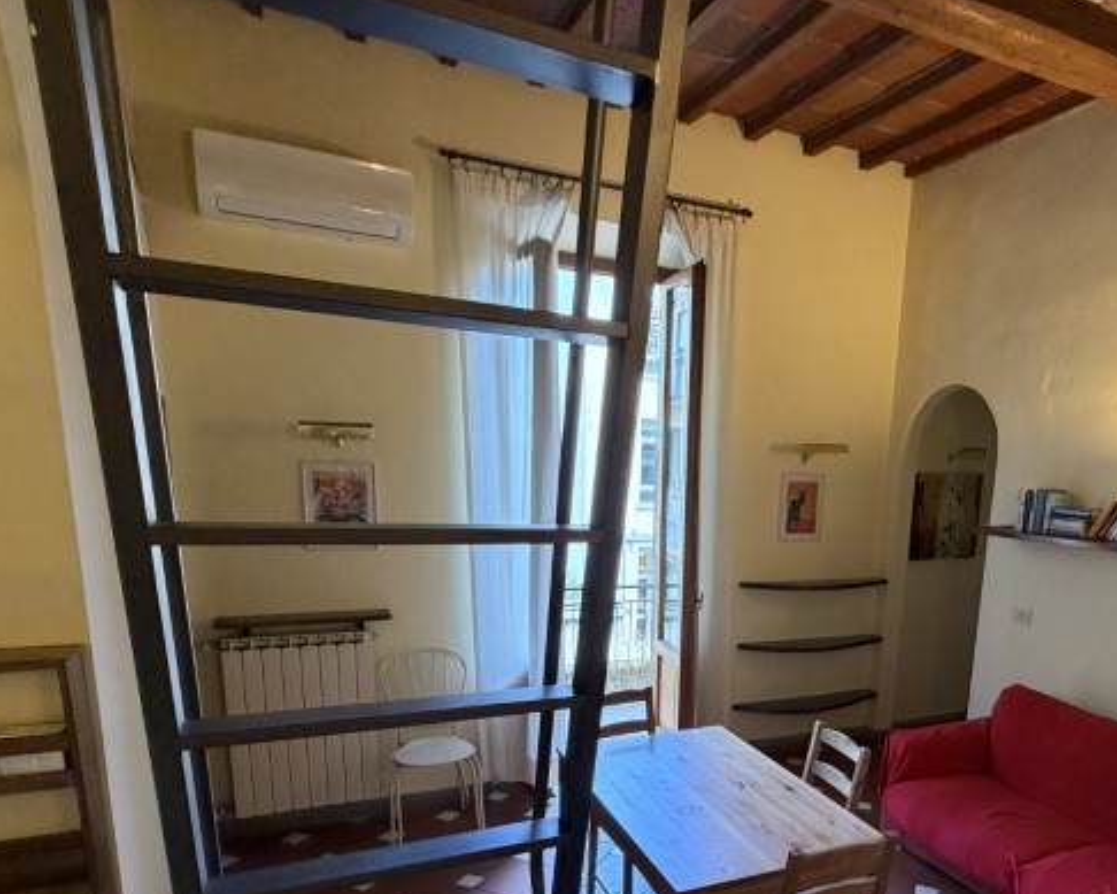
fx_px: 794
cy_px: 634
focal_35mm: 24
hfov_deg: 68.9
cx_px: 711
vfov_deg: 56.8
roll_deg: -2.2
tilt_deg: -12.8
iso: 400
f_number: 2.2
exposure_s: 1/50
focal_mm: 2.22
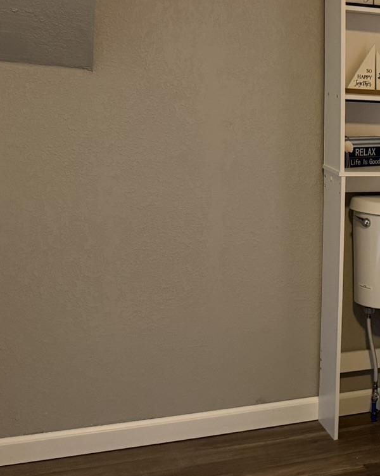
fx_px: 900
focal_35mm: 64
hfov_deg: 20.4
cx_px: 573
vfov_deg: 29.6
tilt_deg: -10.8
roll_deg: -2.0
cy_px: 221
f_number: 1.78
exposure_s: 1/60
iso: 400
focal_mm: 6.76
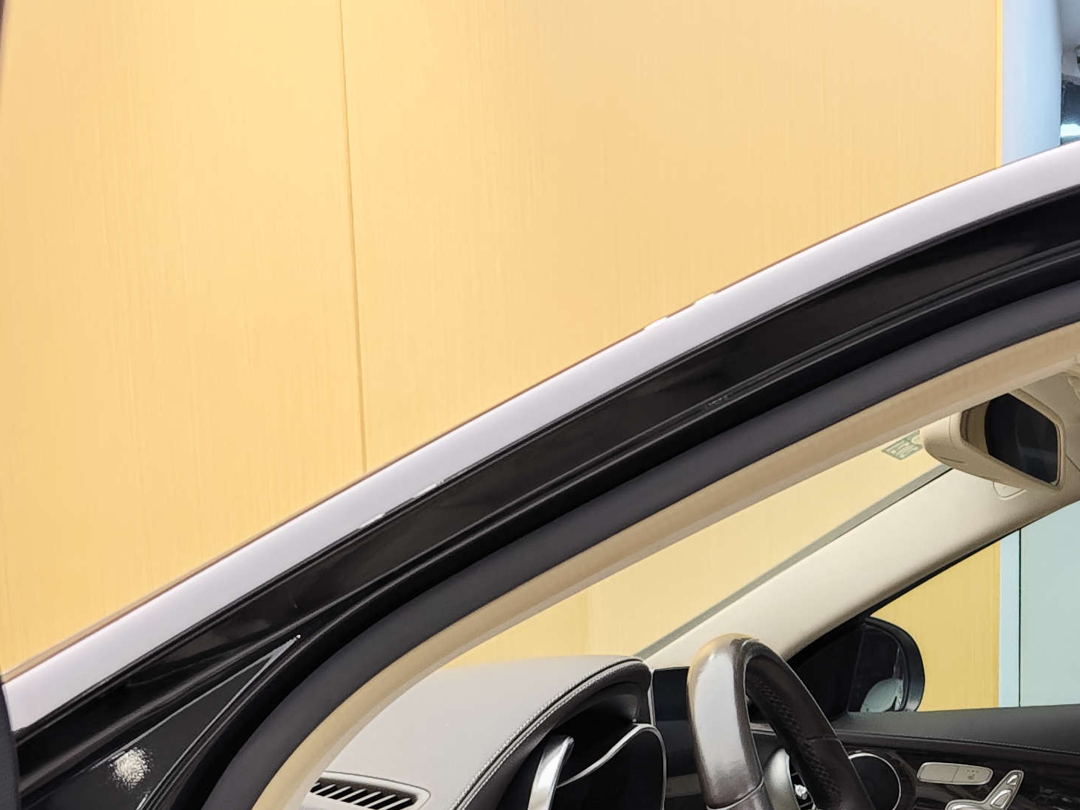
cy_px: 1103
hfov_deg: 27.4
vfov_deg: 20.3
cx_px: 1172
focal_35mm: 65
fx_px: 2028
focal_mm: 8.7
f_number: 1.9
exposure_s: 1/50
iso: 640
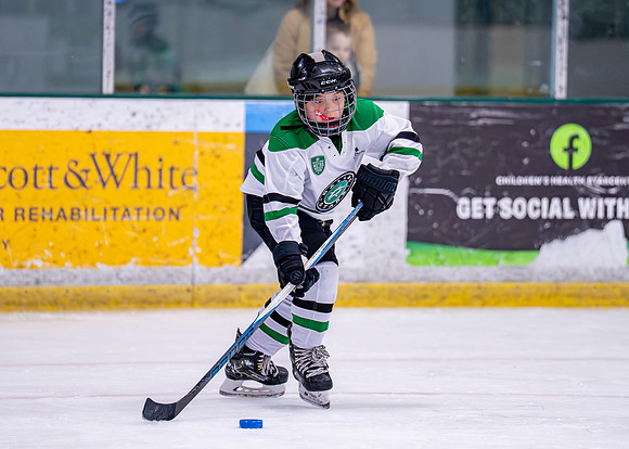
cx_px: 284
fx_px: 5168
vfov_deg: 5.0
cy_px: 169
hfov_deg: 7.0
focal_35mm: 289
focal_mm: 191
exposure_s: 1/1250
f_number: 2.8
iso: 2500
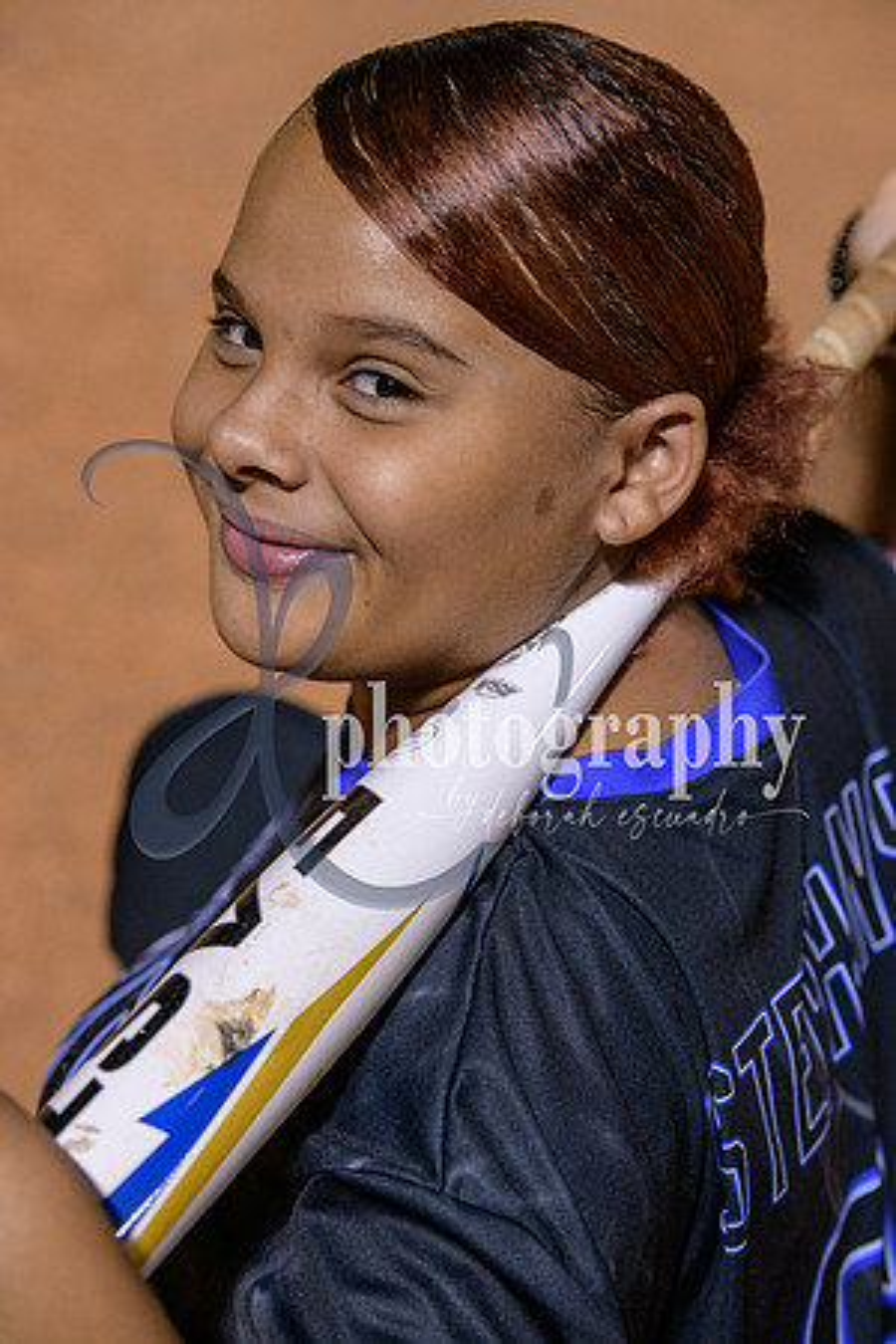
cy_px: 672
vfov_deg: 28.8
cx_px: 448
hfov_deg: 19.5
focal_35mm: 70
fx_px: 2613
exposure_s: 1/250
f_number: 5
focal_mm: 70
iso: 4000
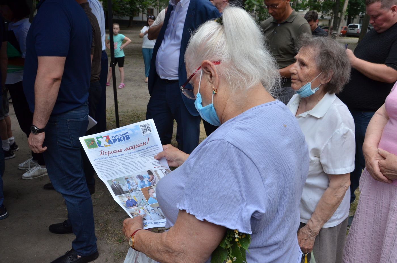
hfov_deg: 59.6
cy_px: 132
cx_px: 198
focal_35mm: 32
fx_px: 347
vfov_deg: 41.5
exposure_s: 1/320
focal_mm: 21
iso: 800
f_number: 11
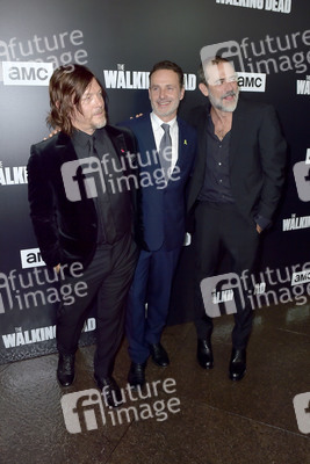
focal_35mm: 24
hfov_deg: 53.2
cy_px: 232
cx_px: 155
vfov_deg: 73.7
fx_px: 310
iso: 400
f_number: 5.6
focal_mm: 24
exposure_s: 1/200
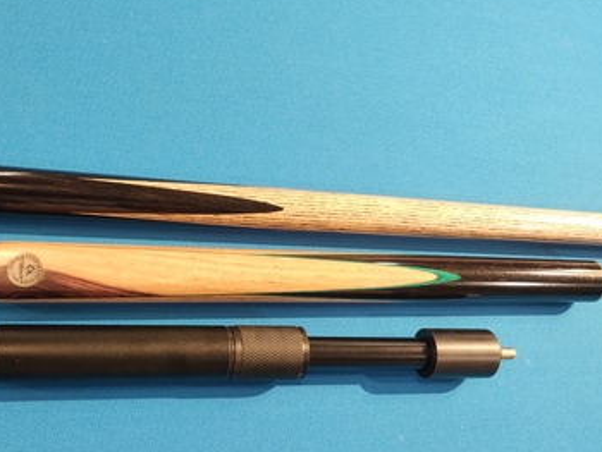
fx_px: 696
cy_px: 242
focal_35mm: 40
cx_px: 258
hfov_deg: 46.6
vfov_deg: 36.0
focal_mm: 4.27
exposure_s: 1/25
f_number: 1.8
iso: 750
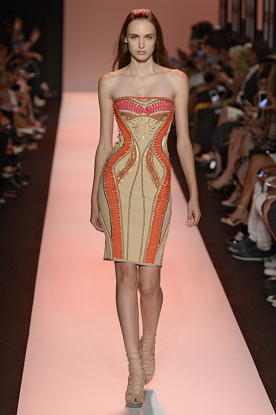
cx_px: 138
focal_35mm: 155
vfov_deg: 13.3
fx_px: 1784
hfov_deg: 8.8
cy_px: 208
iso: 2500
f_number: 4
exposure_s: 1/1250
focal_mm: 155
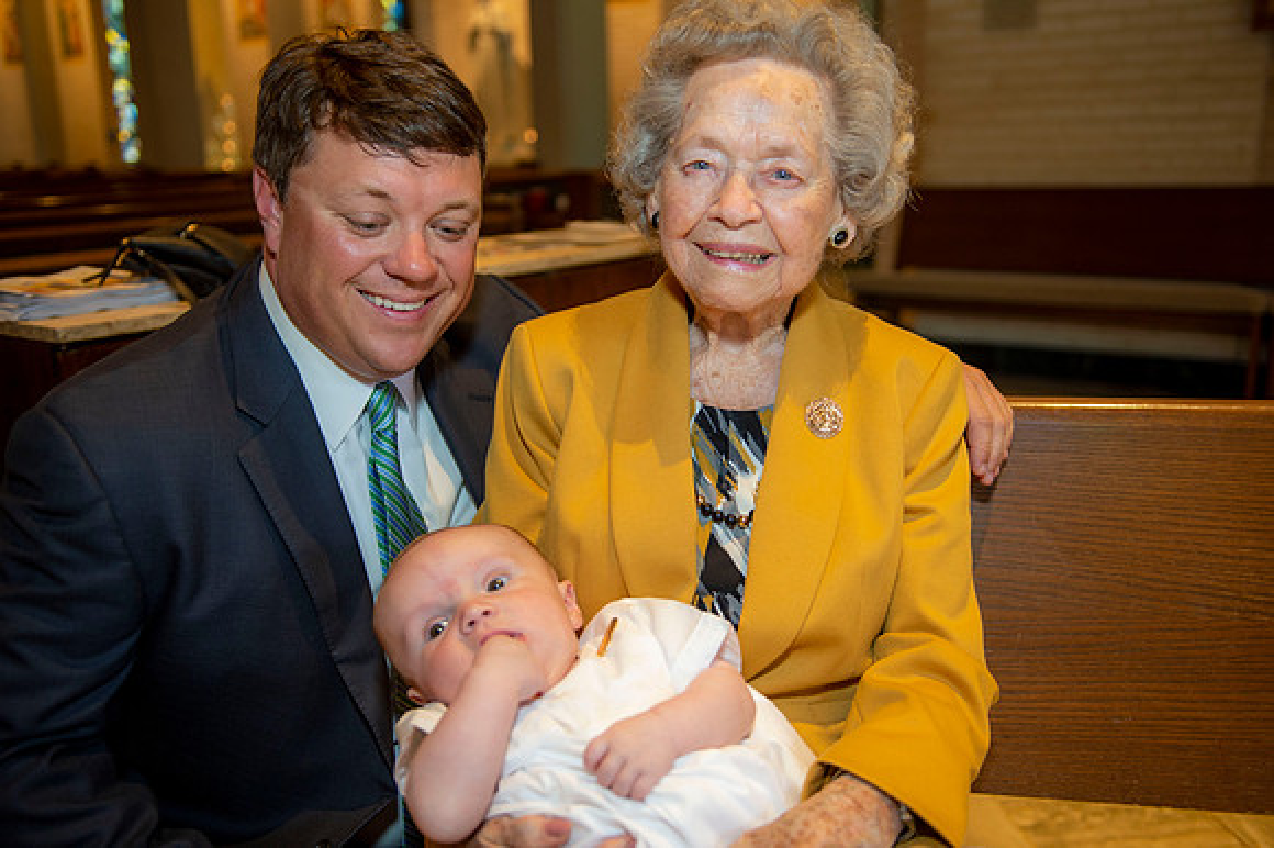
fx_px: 1238
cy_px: 424
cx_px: 637
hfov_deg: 54.5
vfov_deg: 37.8
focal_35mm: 35
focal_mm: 35
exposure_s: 1/100
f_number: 2.8
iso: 800
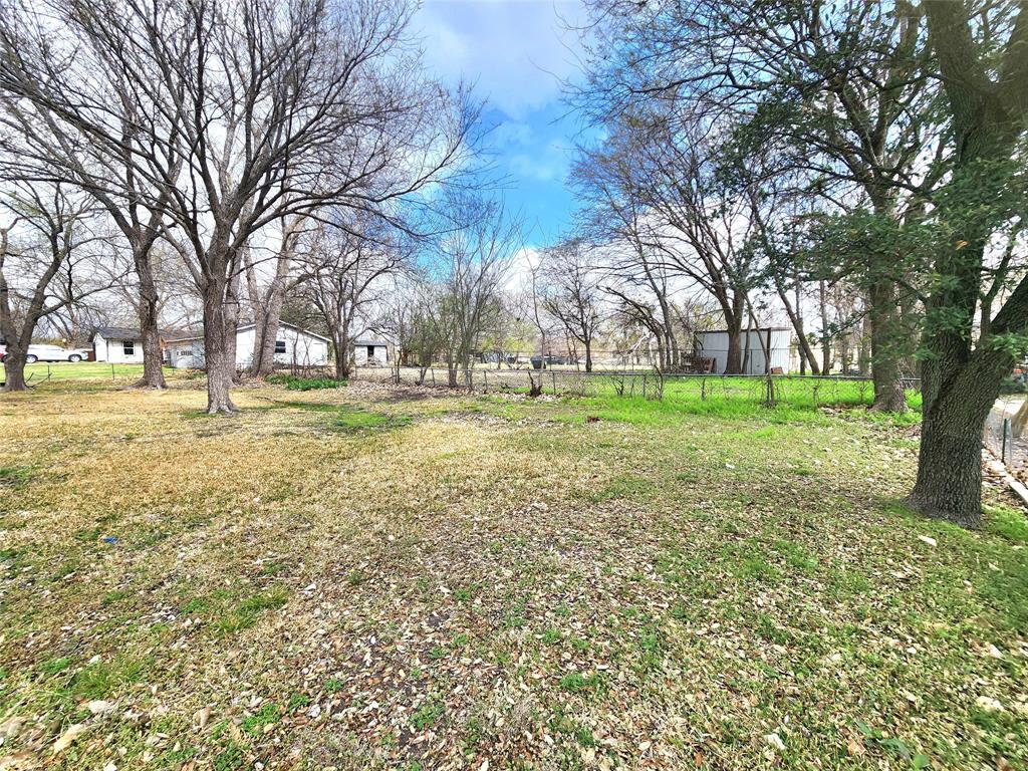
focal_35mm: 13
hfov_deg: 106.2
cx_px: 514
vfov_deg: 89.9
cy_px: 386
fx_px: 386
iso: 50
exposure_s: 1/1429
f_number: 2.2
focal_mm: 2.2
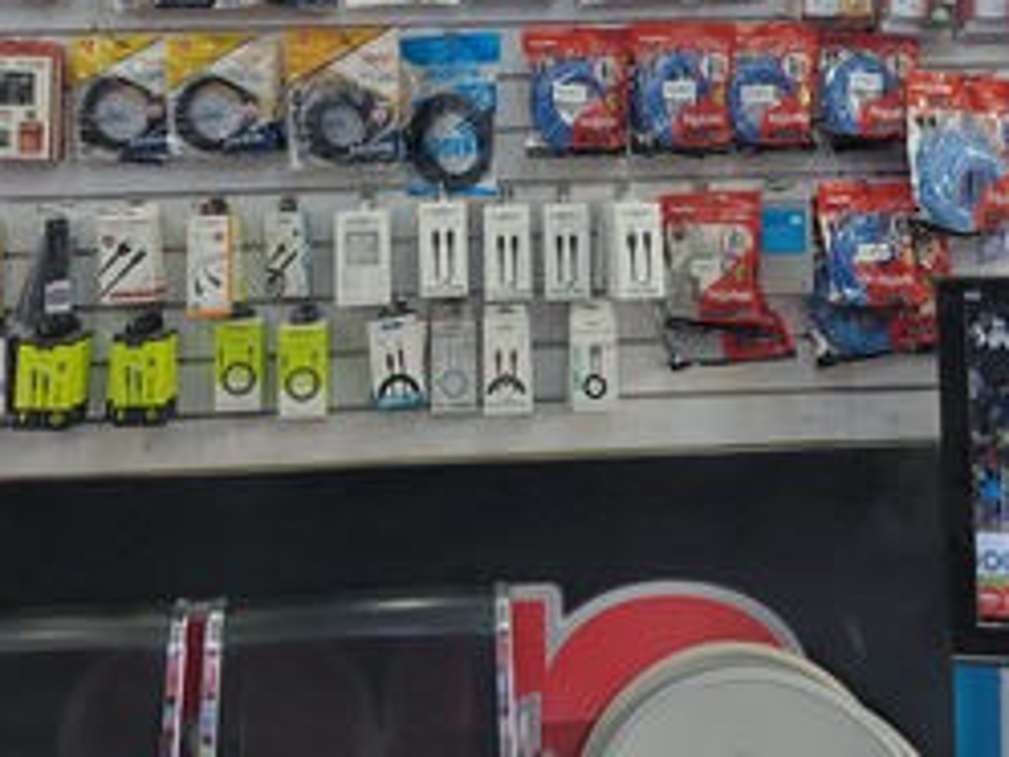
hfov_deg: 41.1
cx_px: 592
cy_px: 88
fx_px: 1341
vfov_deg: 30.3
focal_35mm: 46
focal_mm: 4.69
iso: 100
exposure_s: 1/120
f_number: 1.8
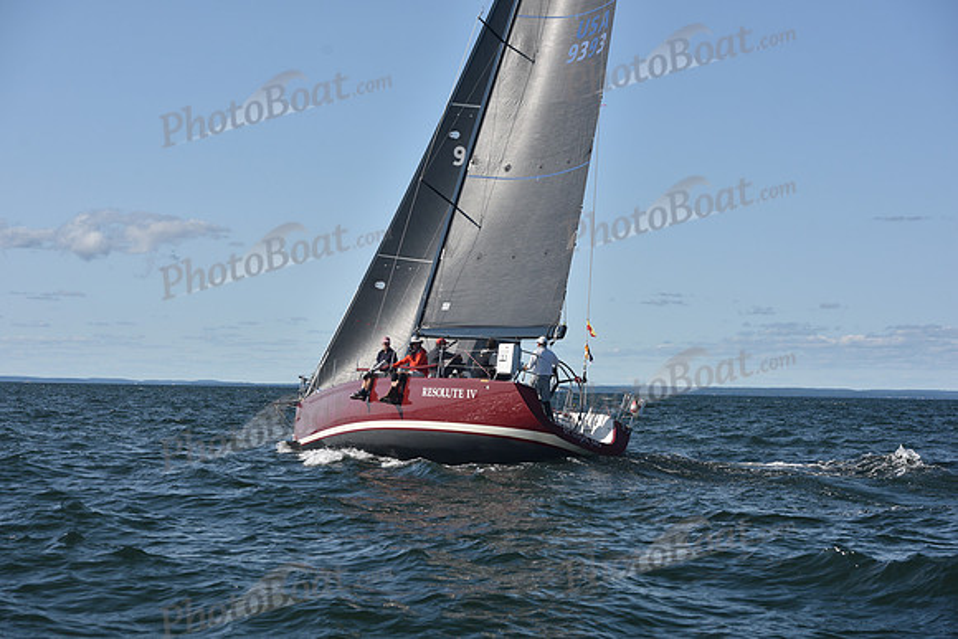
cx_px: 479
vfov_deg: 19.5
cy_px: 320
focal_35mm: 70
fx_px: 1863
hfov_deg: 28.8
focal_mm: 70
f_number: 6.3
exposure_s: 1/800
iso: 250
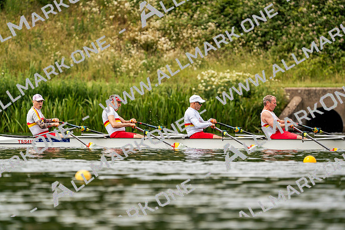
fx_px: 4400
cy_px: 115
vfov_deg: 3.0
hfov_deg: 4.5
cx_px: 172
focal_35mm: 459
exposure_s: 1/2000
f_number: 6.3
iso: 320
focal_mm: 459
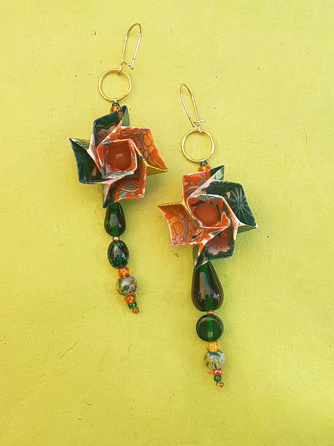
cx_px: 167
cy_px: 223
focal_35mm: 26
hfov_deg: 53.1
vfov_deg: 67.3
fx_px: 334
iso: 40
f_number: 1.7
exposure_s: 1/202
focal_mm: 3.93
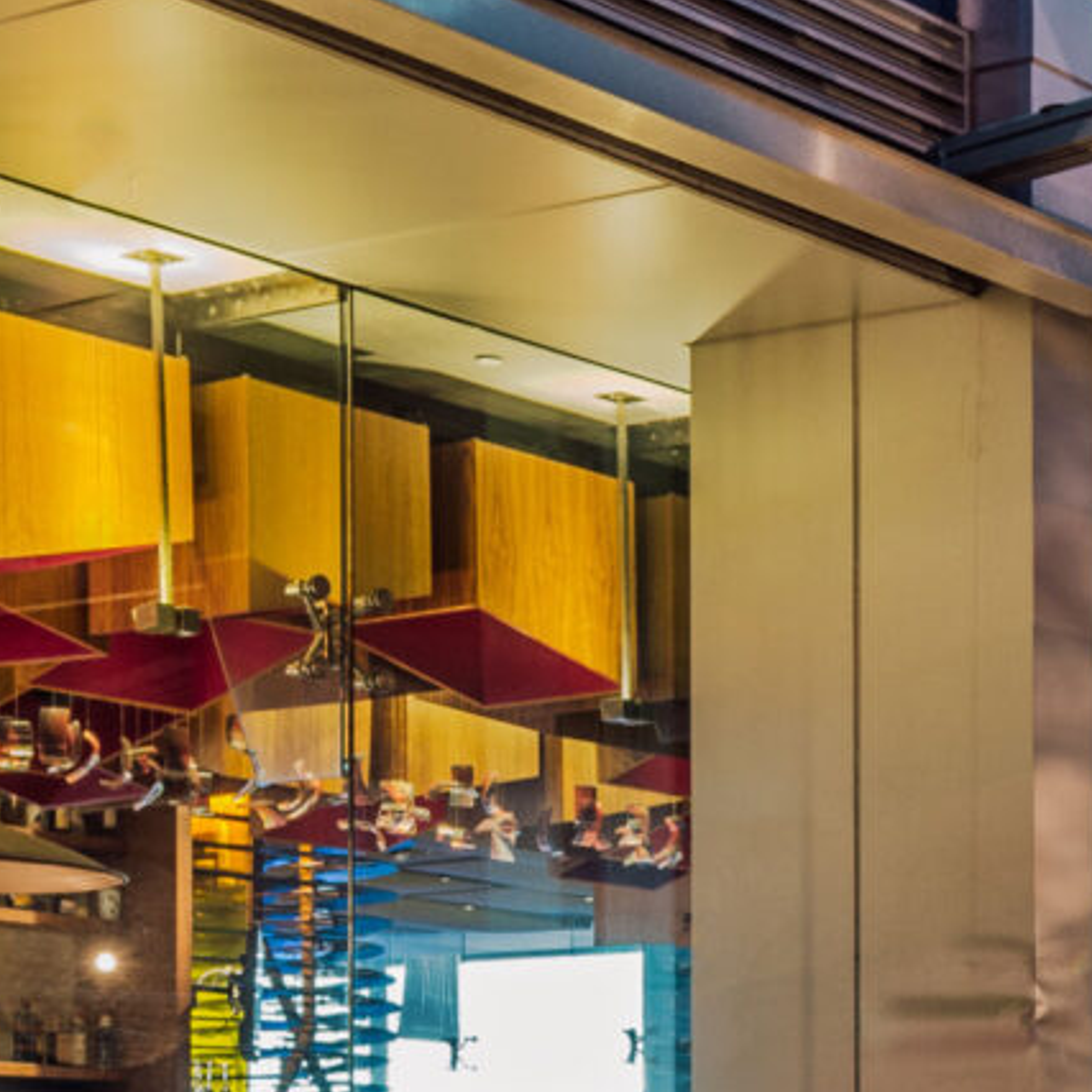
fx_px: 3640
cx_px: 1616
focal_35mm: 102
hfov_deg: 15.7
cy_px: 1297
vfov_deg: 16.4
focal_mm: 20
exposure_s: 8
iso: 400
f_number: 6.3
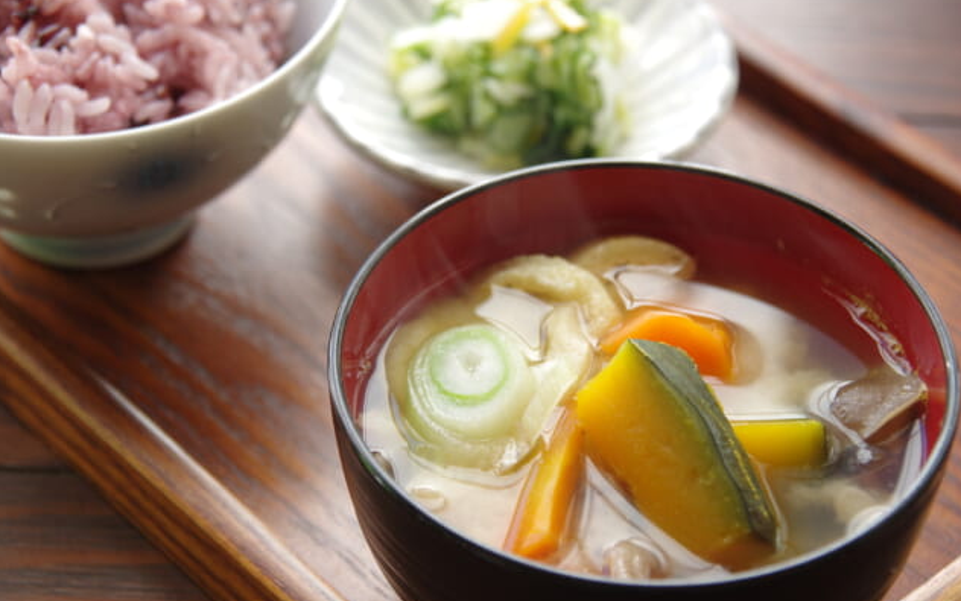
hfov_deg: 21.4
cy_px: 291
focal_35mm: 97
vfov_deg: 13.5
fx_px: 2540
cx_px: 480
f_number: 5.6
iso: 100
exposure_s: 1/15
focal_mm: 63
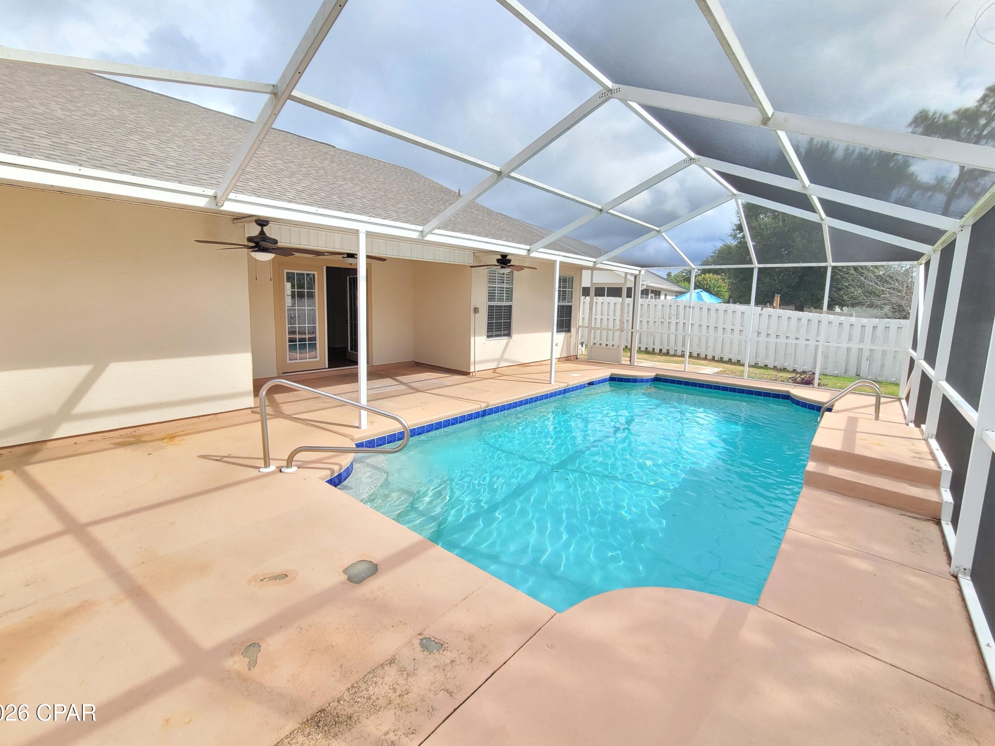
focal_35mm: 14
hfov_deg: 102.1
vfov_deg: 85.5
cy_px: 348
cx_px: 497
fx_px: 402
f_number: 2.2
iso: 50
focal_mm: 2.2
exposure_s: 1/376
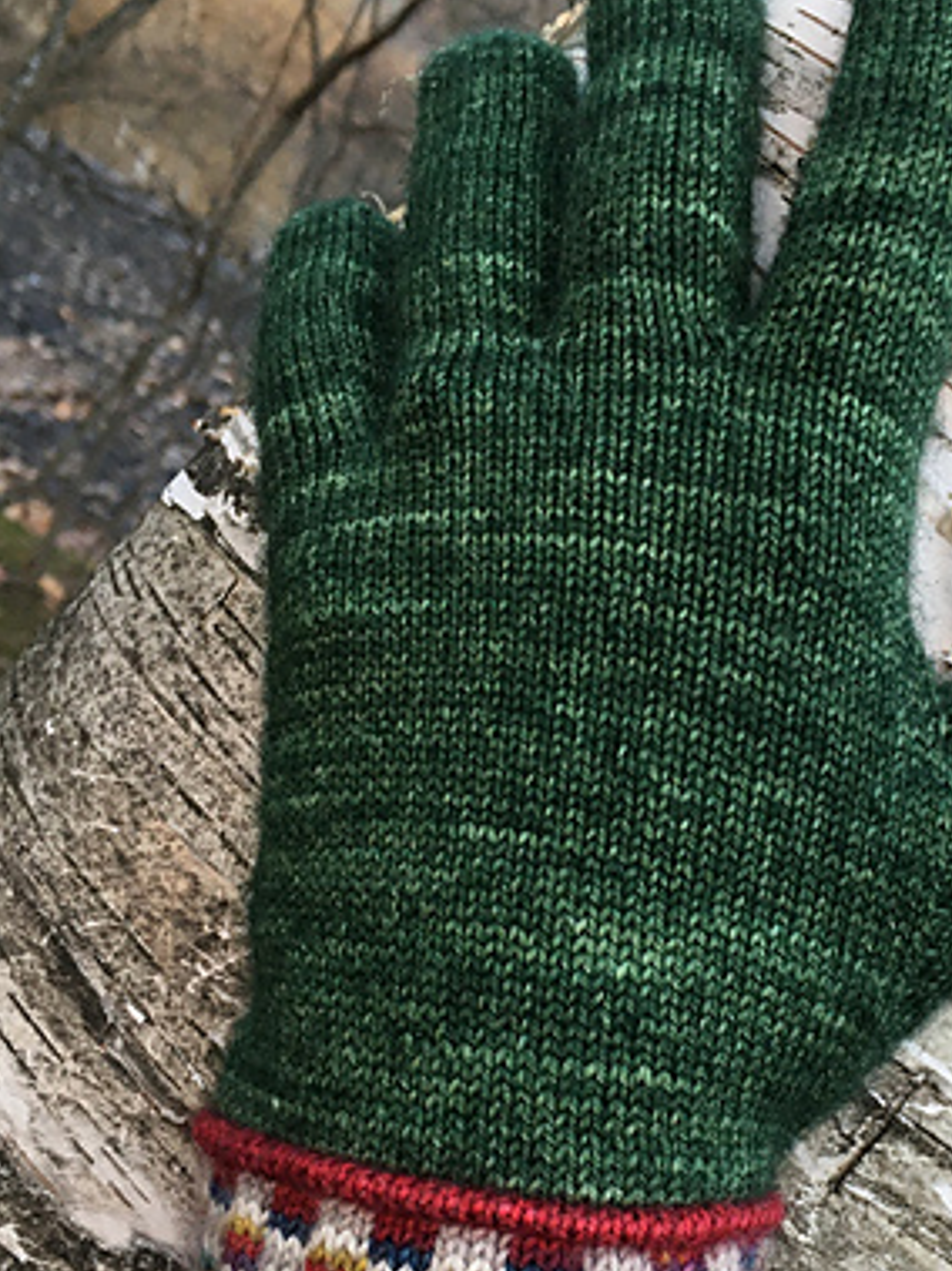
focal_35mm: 49
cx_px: 660
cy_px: 748
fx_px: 1798
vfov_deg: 38.8
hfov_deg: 29.4
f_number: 2.2
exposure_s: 1/30
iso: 80
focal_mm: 4.15
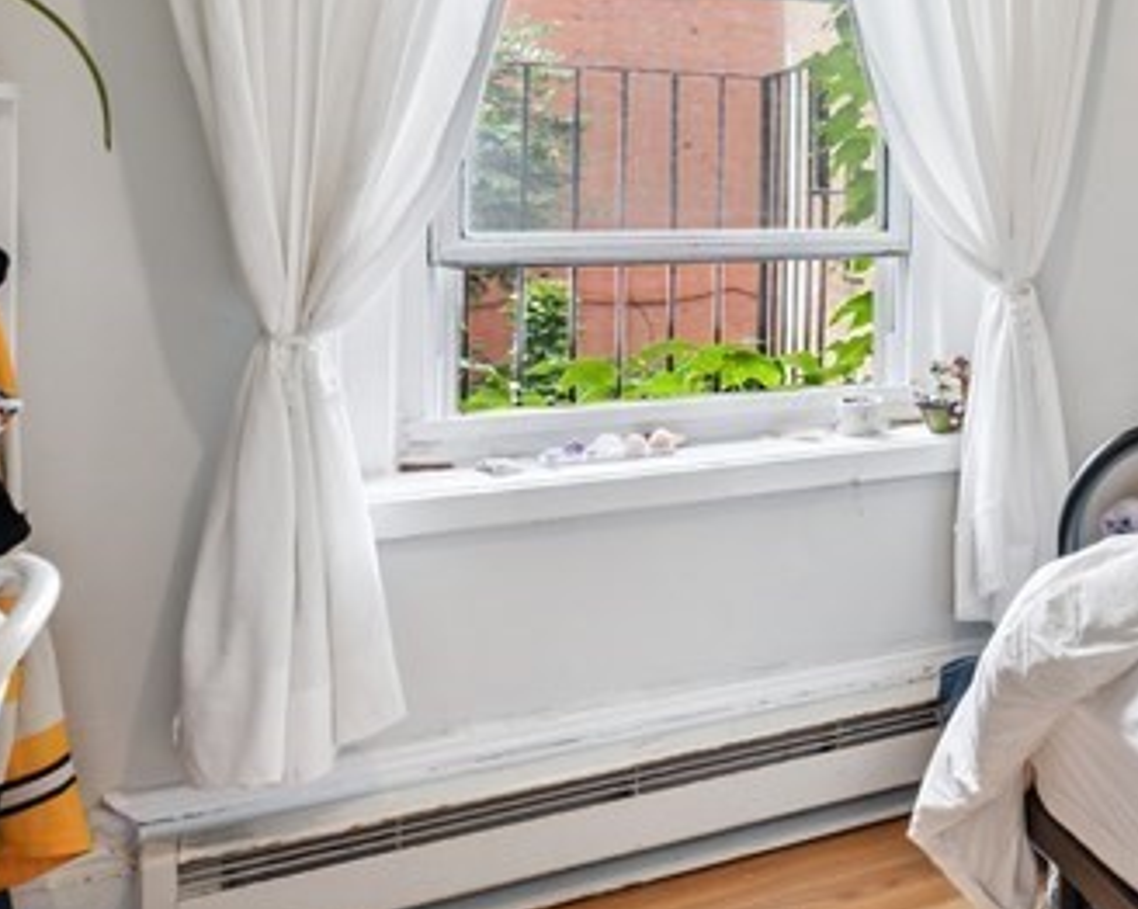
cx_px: 1419
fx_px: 1380
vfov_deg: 35.2
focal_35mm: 41
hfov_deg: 34.3
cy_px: 172
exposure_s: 1/8
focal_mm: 14
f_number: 8
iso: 100
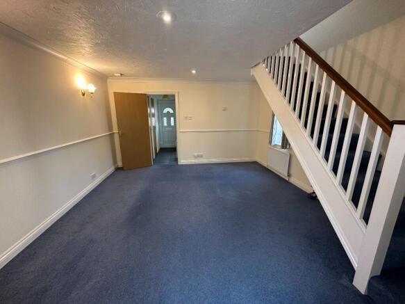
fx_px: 164
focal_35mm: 14
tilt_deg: -13.9
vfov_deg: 85.7
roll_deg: -0.3
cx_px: 202
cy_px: 152
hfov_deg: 102.1
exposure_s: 1/100
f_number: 2.2
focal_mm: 2.22
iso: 320
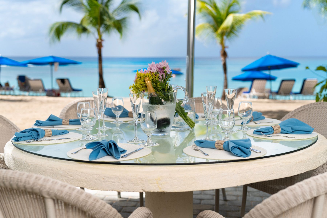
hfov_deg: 39.6
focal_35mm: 50
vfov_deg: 27.0
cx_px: 164
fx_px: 454
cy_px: 109
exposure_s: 1/800
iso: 50
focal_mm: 50
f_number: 2.8
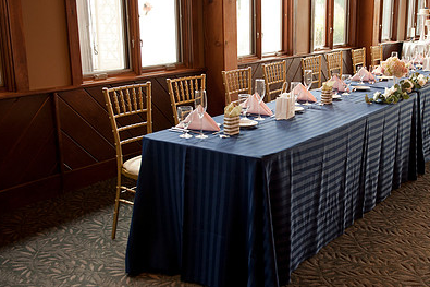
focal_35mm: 47
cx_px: 293
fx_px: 561
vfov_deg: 28.6
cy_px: 137
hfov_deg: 41.3
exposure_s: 1/80
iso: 1000
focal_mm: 32
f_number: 4
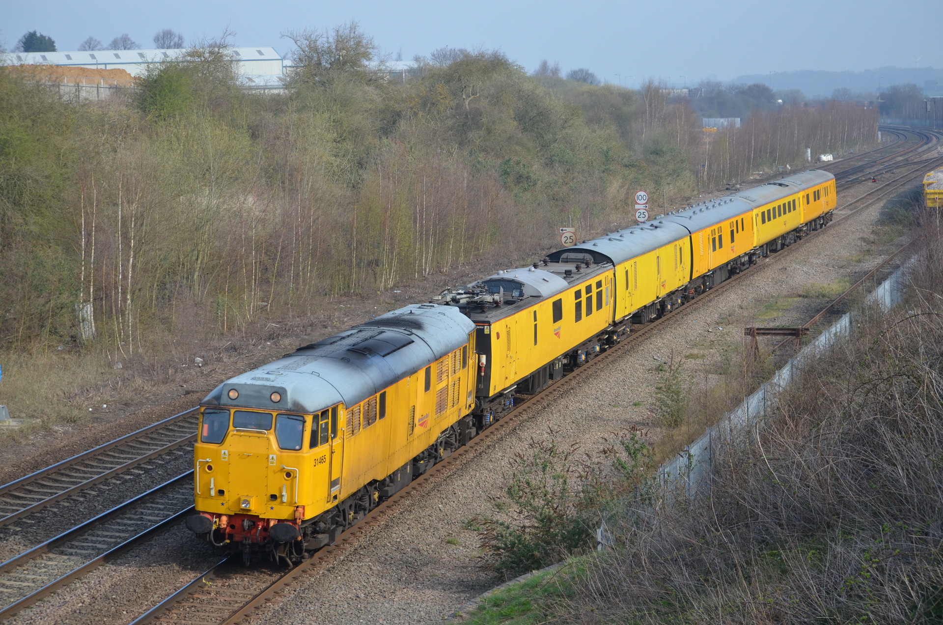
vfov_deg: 16.5
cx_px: 472
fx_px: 2157
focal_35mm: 82
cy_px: 312
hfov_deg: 24.7
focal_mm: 55
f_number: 4.5
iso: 400
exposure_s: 1/1250
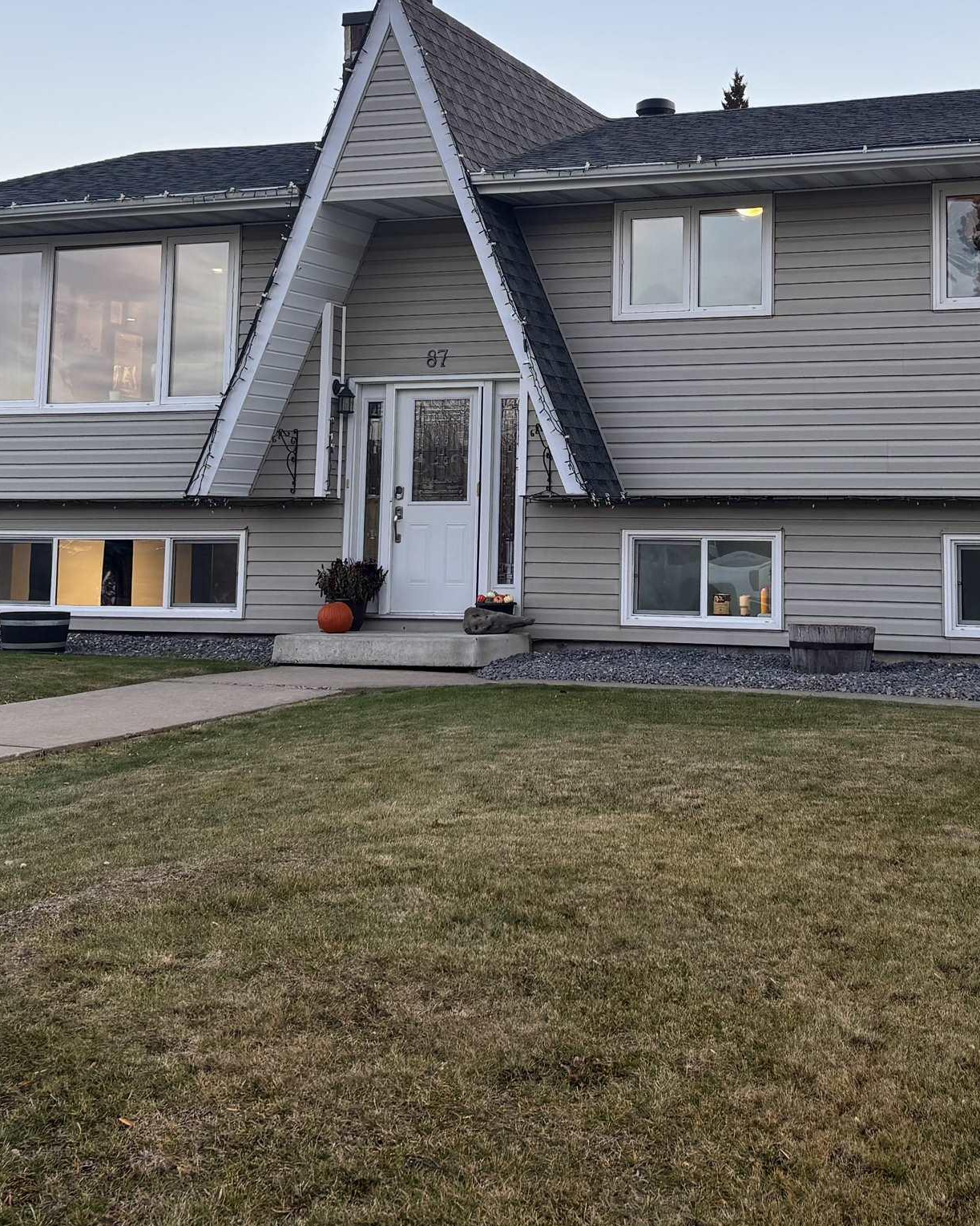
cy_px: 333
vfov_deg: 36.0
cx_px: 663
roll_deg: -0.3
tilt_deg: +6.4
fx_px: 1849
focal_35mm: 51
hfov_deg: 29.5
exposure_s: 1/159
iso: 40
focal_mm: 5.96
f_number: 1.6
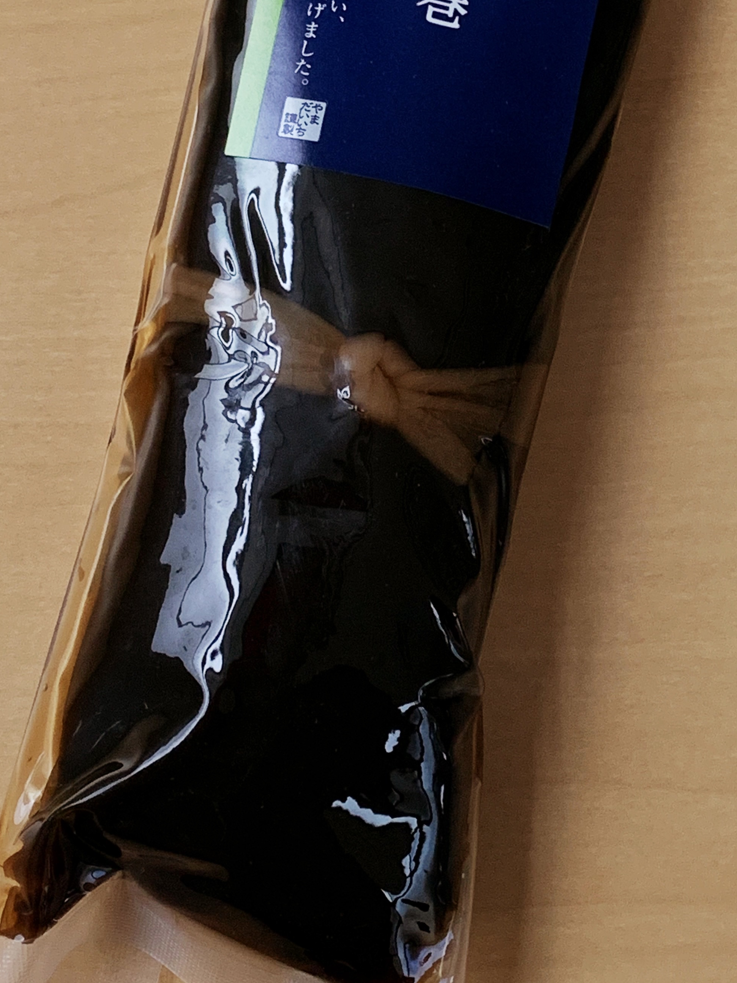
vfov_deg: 24.0
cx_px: 376
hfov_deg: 18.2
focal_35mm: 81
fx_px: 2299
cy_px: 316
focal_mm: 4.25
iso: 250
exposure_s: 1/60
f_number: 1.8
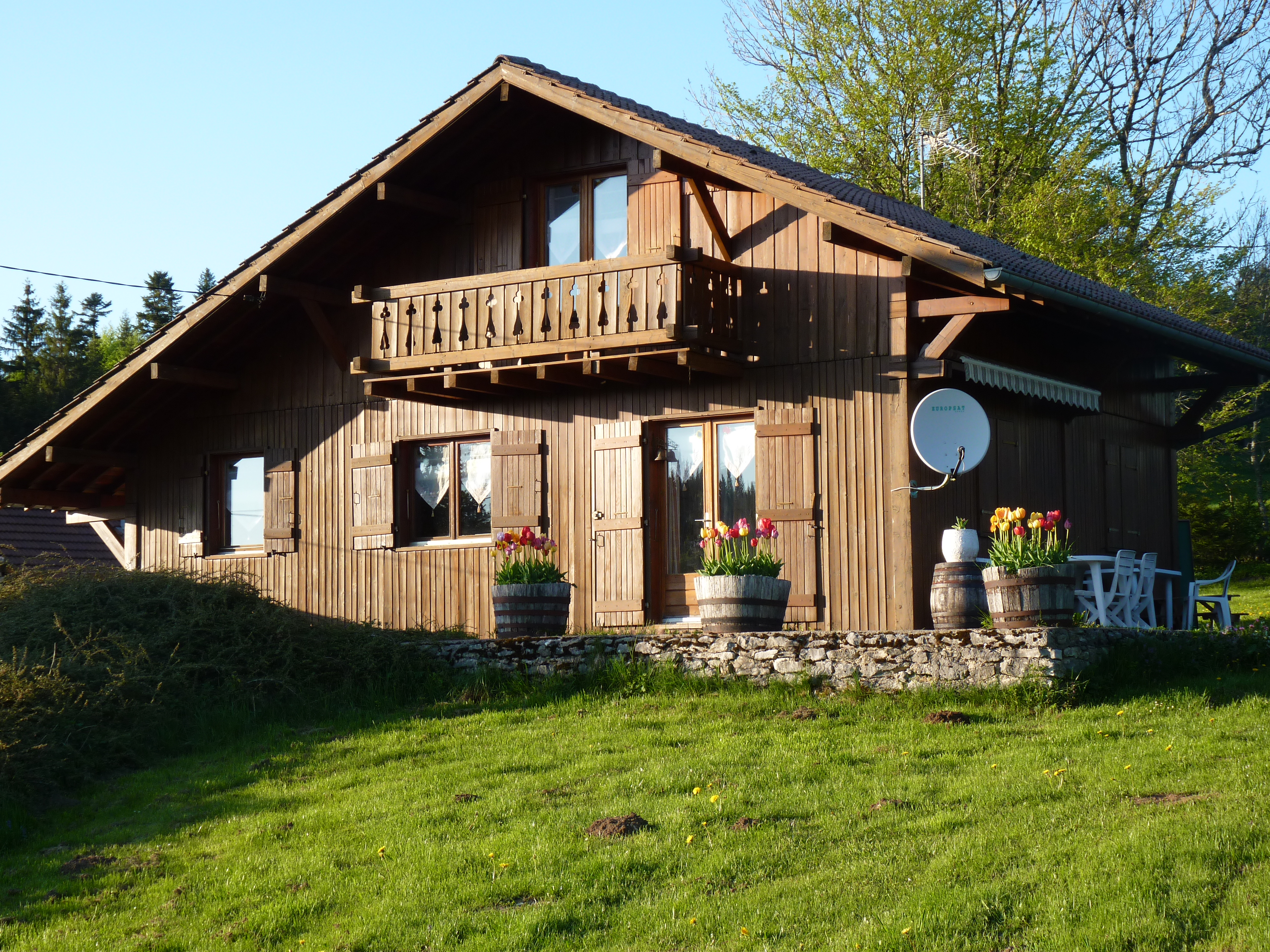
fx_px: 2458
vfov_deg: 21.9
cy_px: 476
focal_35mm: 67
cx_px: 635
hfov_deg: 29.0
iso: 80
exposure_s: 1/125
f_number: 4
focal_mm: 11.9
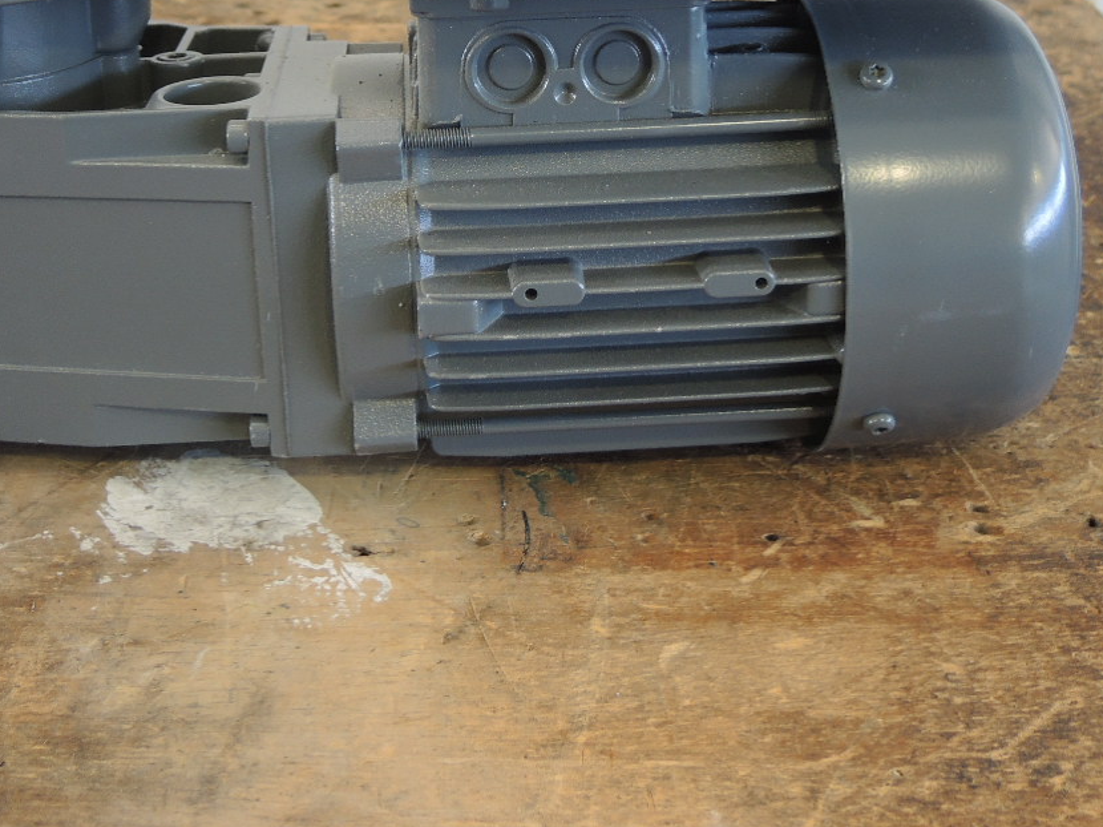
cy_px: 108
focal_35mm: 54
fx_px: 1720
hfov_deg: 35.5
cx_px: 505
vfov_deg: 26.3
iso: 160
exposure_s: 1/30
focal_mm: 6
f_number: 2
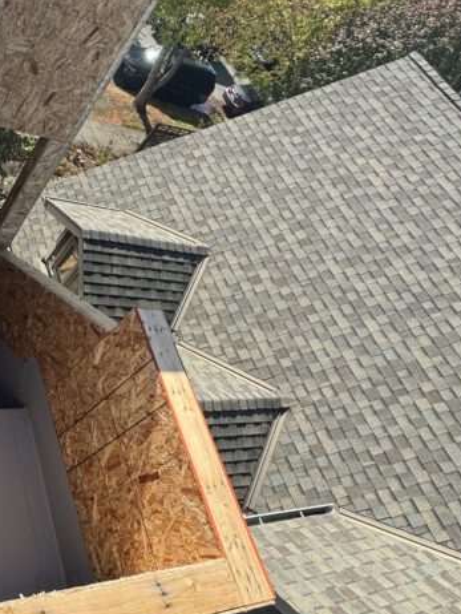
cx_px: 13
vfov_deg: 58.3
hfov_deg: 40.5
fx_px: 550
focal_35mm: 31
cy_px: 294
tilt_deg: -49.2
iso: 40
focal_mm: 2.22
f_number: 2.2
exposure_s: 1/779
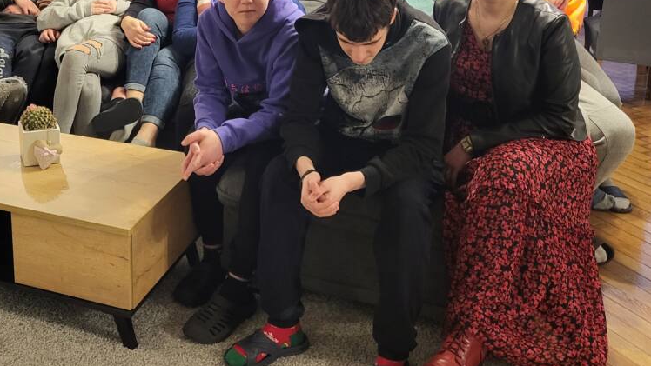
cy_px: 24
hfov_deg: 41.5
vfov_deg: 24.1
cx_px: 153
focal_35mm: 48
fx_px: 829
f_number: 1.8
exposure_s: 1/50
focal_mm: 5.4
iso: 500
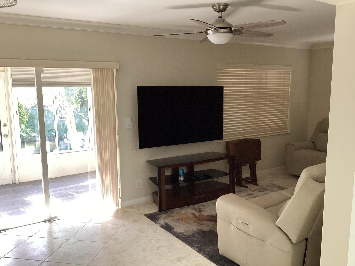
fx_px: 318
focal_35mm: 31
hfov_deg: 58.4
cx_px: 178
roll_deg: +0.5
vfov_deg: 45.4
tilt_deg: -9.8
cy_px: 133
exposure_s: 1/60
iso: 125
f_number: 2.4
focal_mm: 3.3
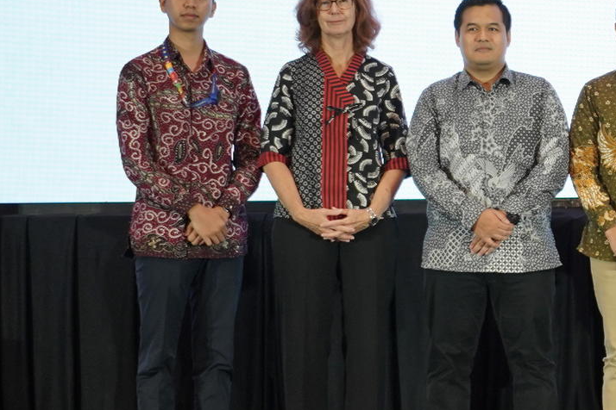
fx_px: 1933
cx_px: 771
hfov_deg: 17.2
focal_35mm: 113
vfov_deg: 12.1
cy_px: 139
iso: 800
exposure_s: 1/200
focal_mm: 28
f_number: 2
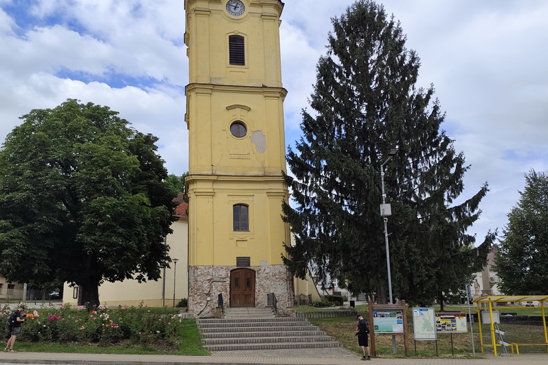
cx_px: 274
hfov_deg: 58.7
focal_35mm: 32
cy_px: 213
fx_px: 487
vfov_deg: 41.0
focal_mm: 6.19
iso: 50
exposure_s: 1/1672
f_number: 1.65
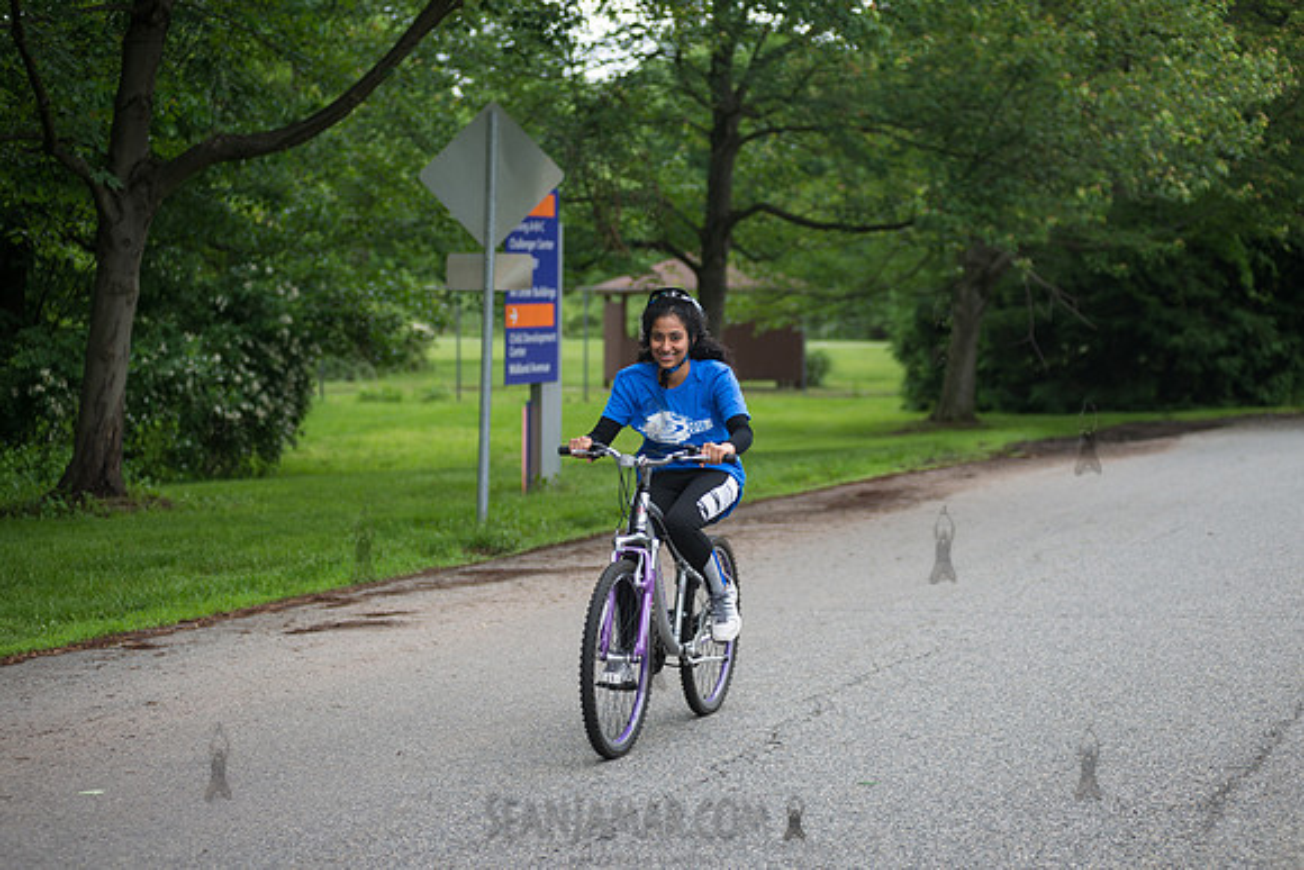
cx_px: 652
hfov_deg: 25.4
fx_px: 2898
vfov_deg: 17.1
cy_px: 435
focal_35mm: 80
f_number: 3.5
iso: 200
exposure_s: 1/500
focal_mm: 80
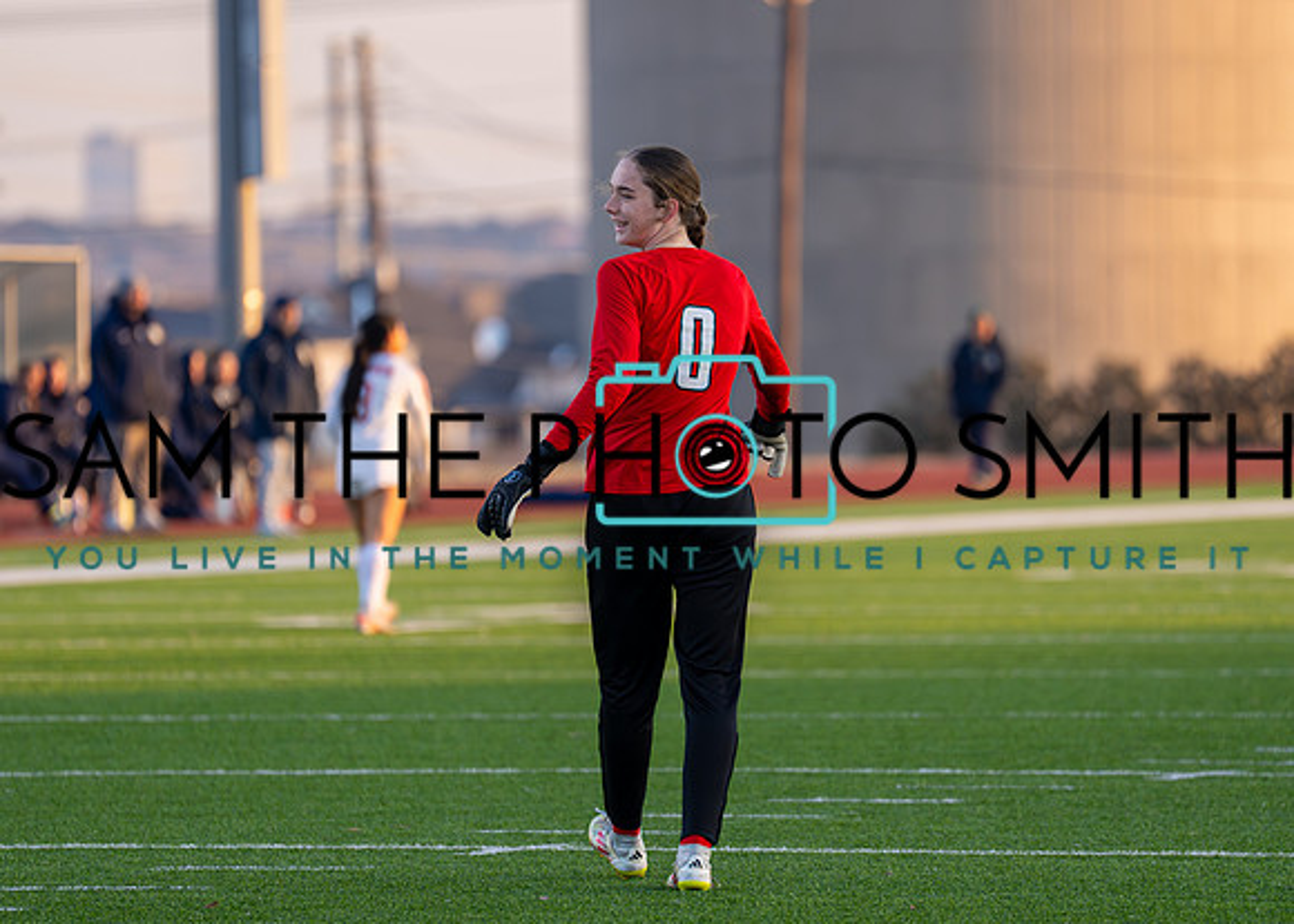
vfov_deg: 4.5
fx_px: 11637
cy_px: 456
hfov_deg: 6.4
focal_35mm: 317
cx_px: 639
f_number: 2.8
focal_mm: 200
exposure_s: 1/1600
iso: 400
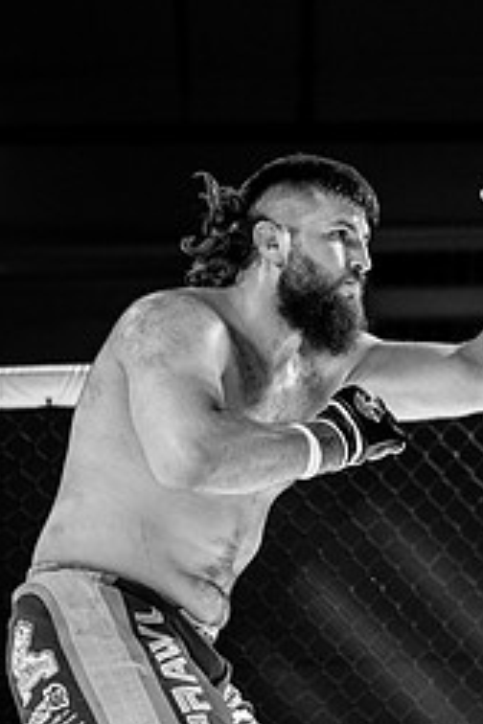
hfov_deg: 8.4
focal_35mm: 161
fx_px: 3240
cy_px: 358
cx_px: 572
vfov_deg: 12.8
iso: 1400
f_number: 2.8
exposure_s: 1/1000
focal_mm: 70
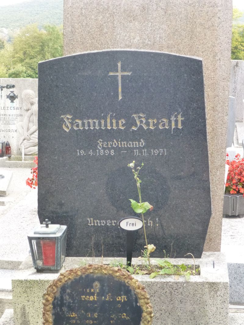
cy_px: 162
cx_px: 122
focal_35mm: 70
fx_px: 658
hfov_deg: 21.0
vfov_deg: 27.8
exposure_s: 1/100
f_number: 5
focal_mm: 12.5
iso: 800
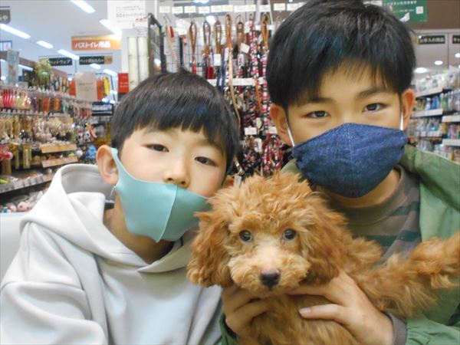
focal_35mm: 44
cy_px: 172
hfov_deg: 42.9
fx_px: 585
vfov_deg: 32.9
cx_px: 230
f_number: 4.2
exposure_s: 1/60
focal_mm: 7.7
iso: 800
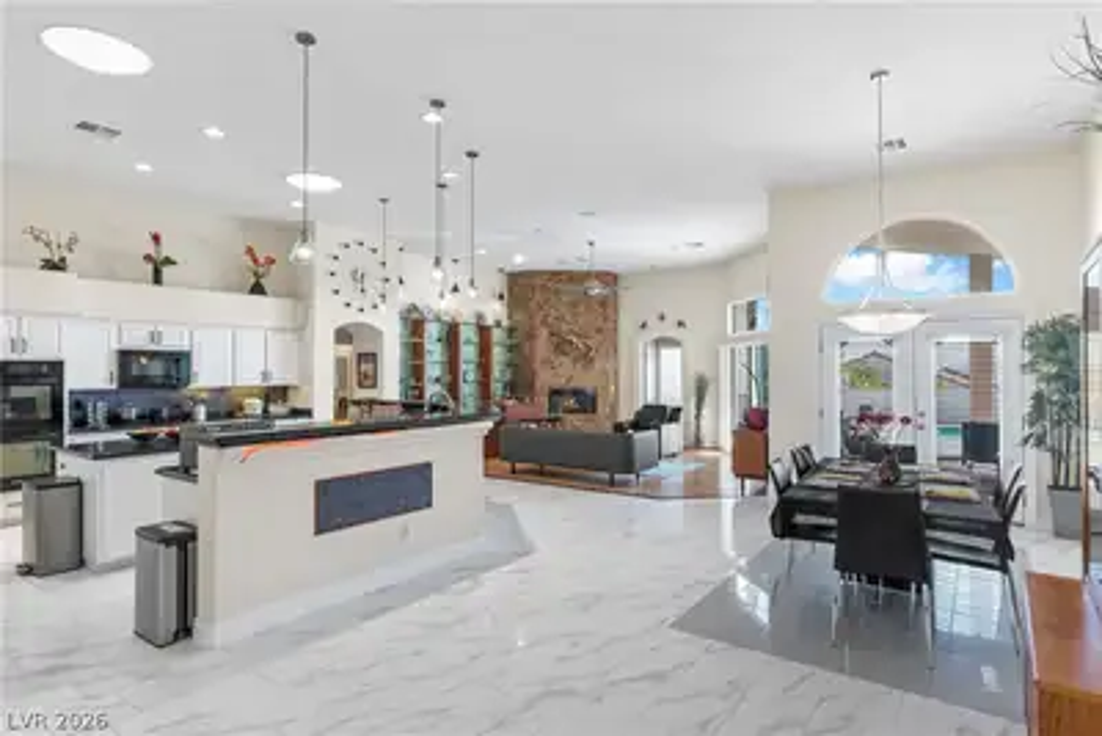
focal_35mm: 20
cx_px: 551
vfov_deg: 62.0
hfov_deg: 84.0
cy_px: 368
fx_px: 612
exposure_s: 1/1.25
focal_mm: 20
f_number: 8
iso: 400
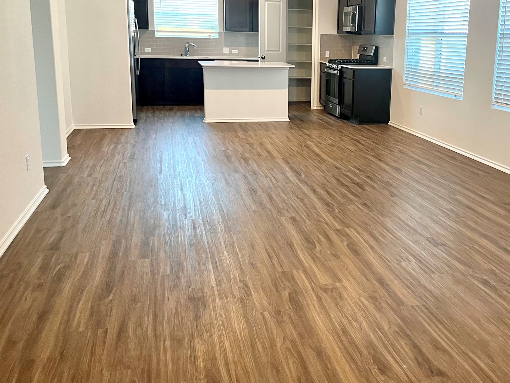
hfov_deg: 47.4
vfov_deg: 36.7
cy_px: 150
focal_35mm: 39
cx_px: 317
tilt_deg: -12.2
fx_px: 575
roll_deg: -1.2
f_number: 1.6
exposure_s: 1/60
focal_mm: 5.1
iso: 160
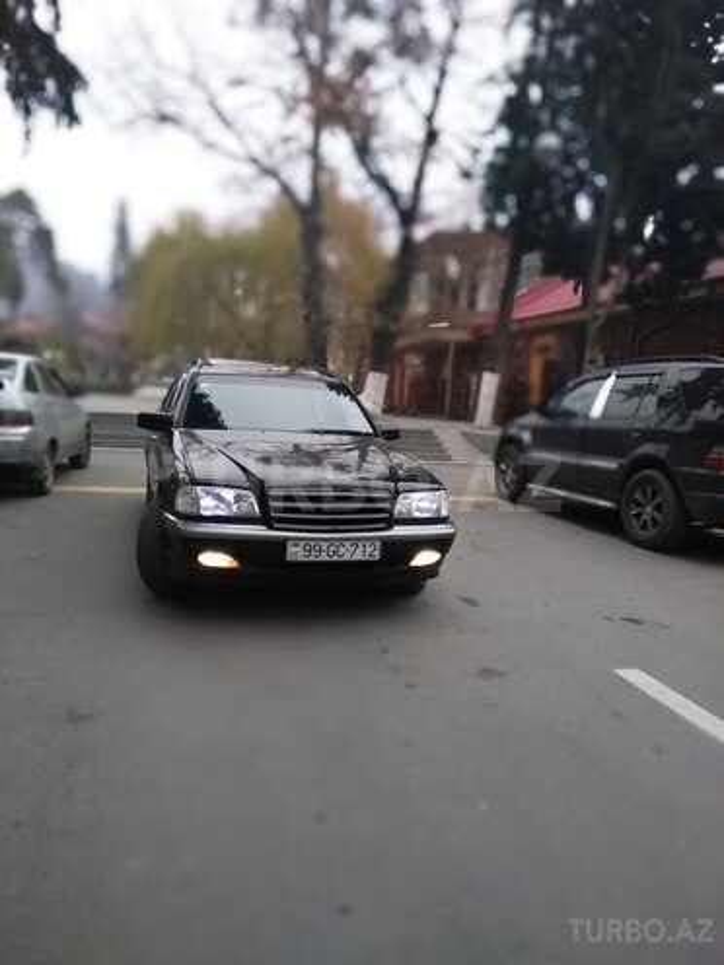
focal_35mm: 28
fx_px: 781
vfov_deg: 63.4
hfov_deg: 49.7
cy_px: 482
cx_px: 362
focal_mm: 3.57
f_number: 2
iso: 166
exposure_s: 1/100
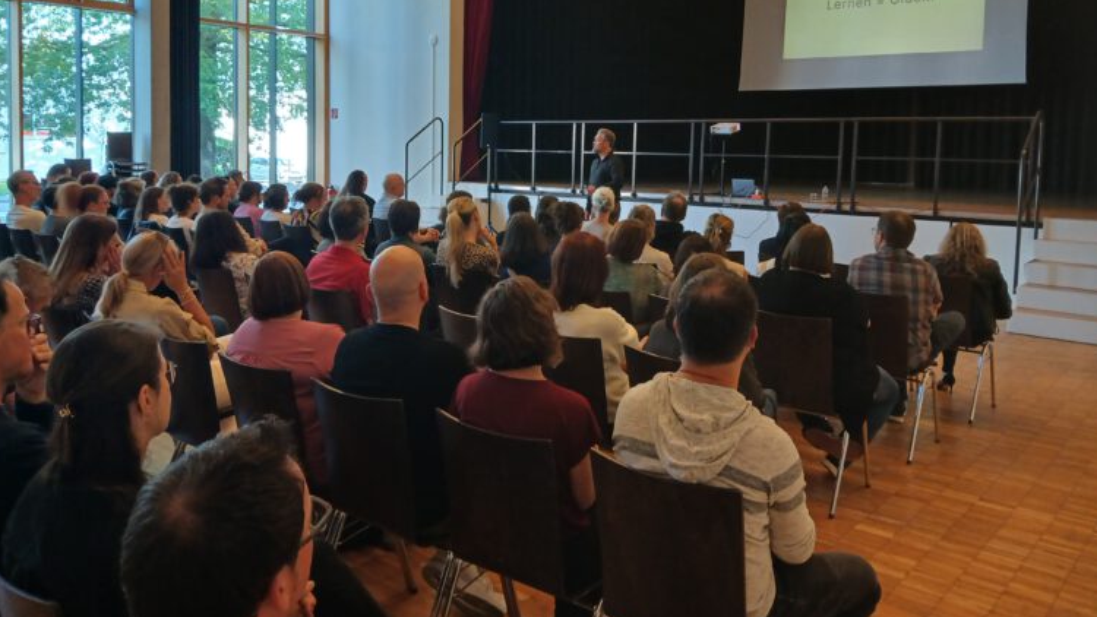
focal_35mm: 29
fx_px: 844
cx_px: 556
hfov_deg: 66.1
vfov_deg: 39.7
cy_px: 205
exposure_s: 1/50
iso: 160
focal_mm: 3.98
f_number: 1.8
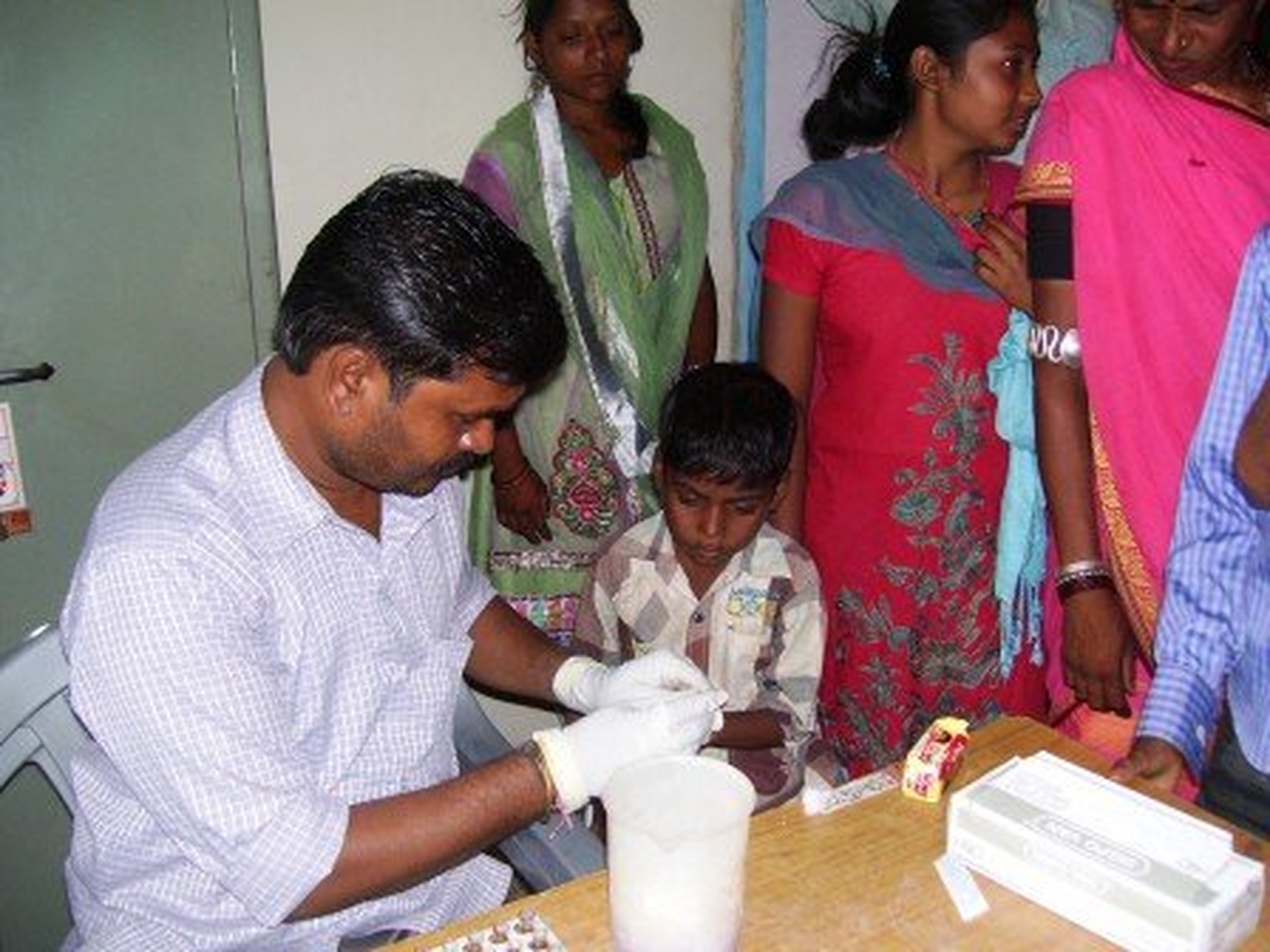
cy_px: 476
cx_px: 635
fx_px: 1357
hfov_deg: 50.1
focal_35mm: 37
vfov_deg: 38.7
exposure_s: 1/60
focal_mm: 6
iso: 125
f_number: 2.7
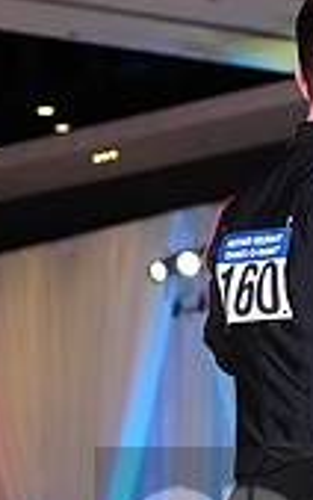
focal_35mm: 252
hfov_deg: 5.2
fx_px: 3431
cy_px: 547
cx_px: 503
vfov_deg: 8.3
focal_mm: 72
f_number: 4.5
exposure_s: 1/320
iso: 4000
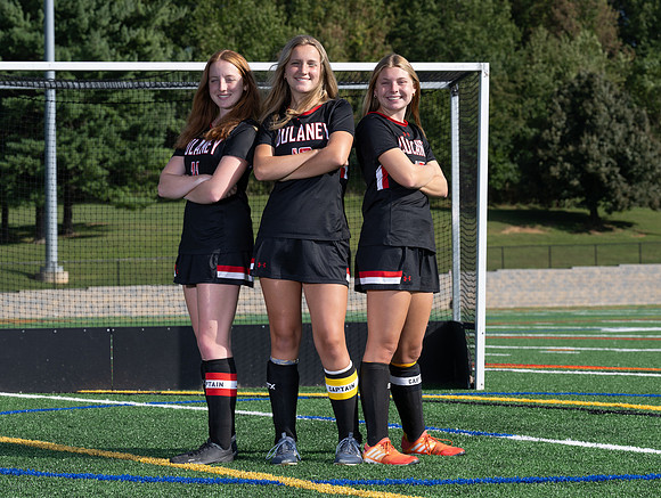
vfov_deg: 14.4
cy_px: 258
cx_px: 372
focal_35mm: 103
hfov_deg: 19.1
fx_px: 1967
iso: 40
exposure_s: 1/250
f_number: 5.6
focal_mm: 70
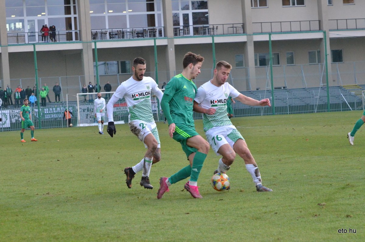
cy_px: 121
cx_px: 182
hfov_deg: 14.4
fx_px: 1442
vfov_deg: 9.6
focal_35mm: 142
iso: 3200
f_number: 8
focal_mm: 95
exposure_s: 1/1000
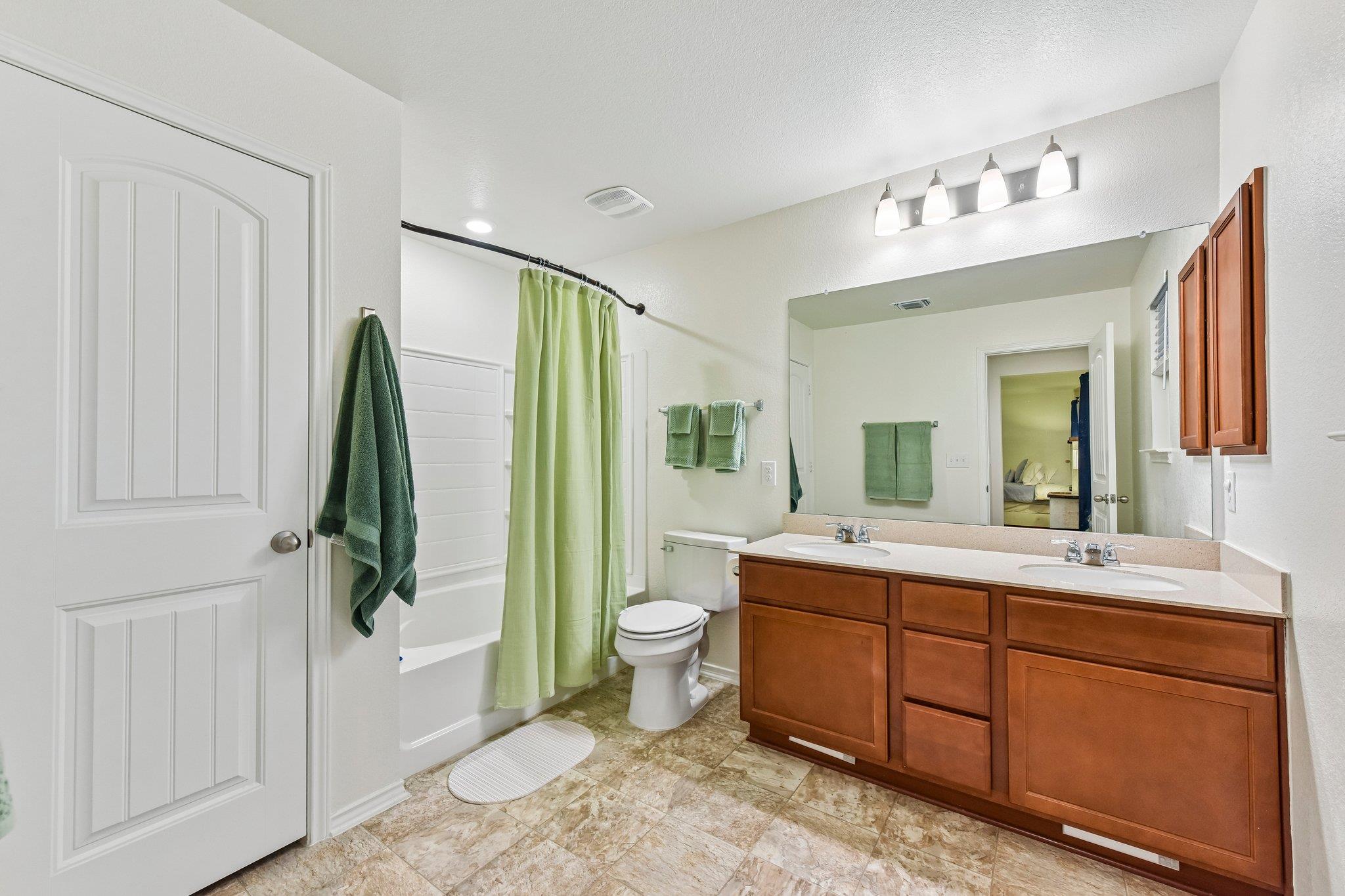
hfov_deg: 104.3
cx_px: 672
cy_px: 448
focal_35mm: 14
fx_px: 523
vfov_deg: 81.2
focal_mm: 14
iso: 320
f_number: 8
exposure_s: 1/15
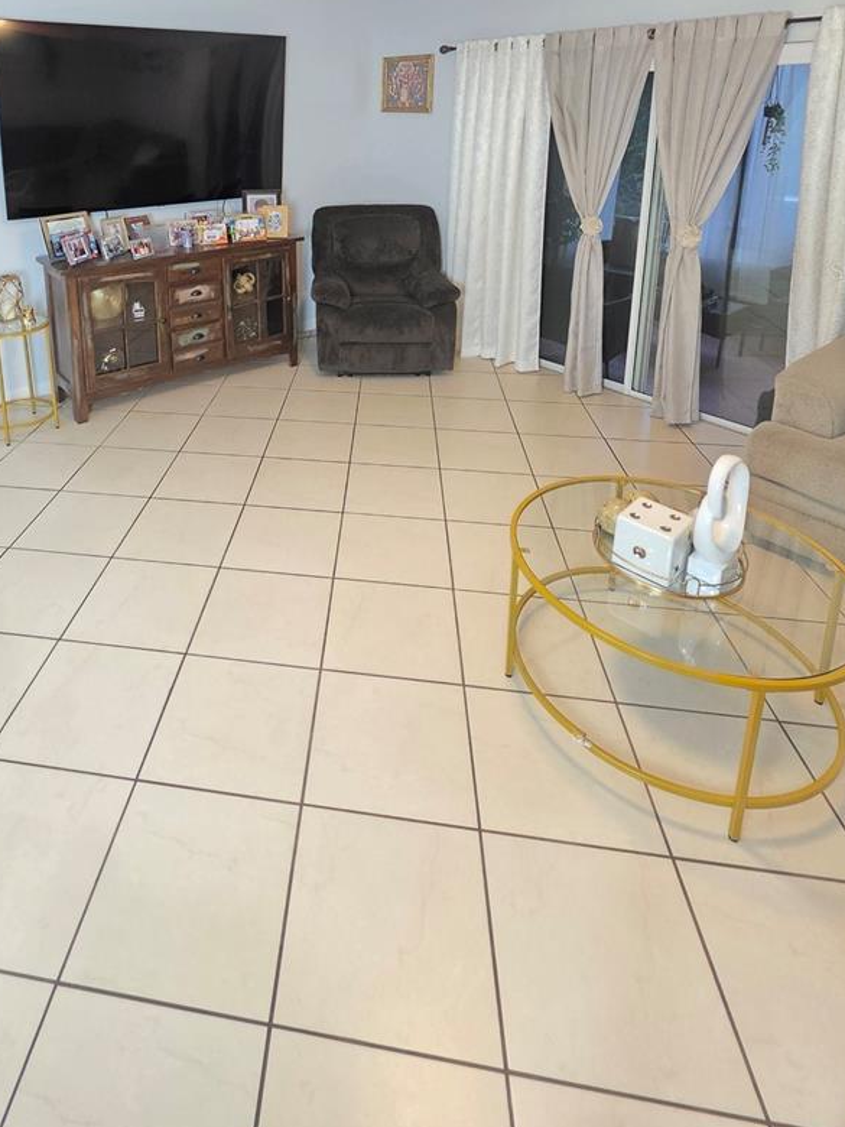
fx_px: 651
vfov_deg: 75.3
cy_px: 270
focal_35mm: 20
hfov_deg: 64.3
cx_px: 283
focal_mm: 2.2
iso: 800
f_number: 1.9
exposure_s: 1/60
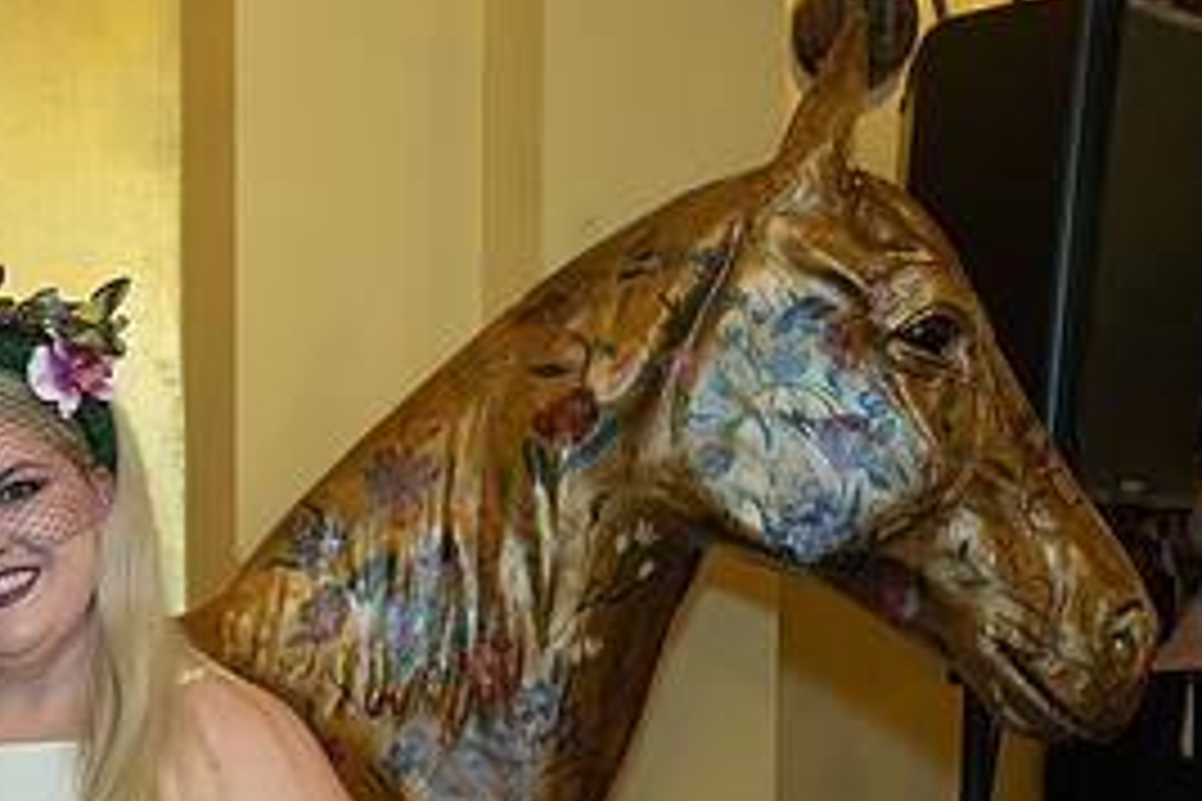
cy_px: 835
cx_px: -95
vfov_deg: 17.5
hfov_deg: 24.9
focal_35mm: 76
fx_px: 2537
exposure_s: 1/100
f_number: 3.2
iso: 800
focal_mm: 35
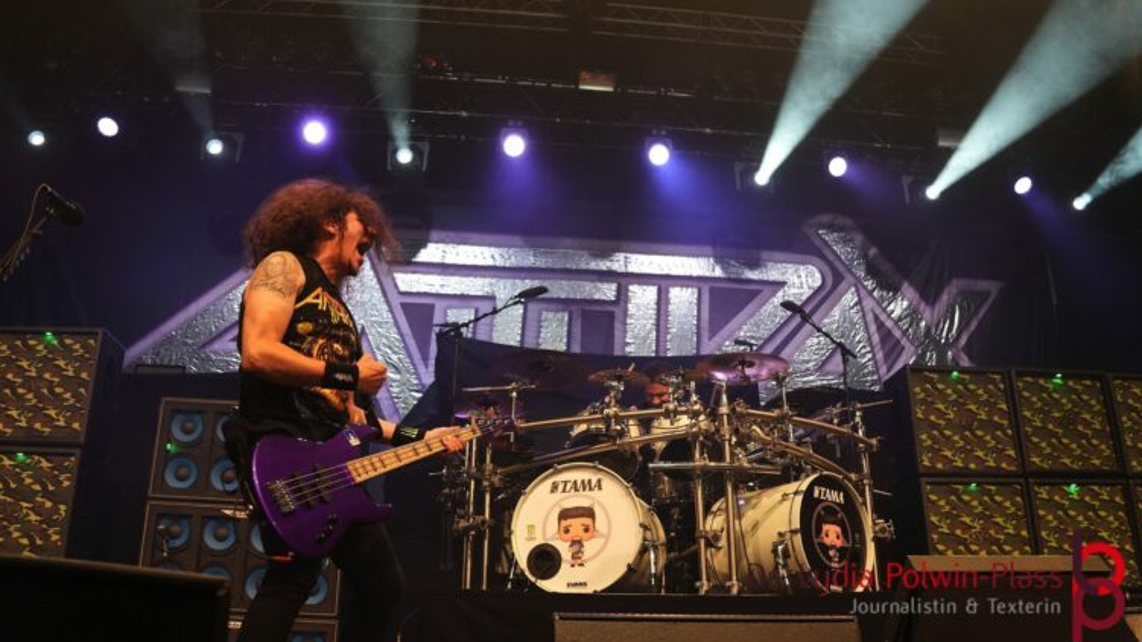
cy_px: 332
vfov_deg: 38.3
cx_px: 576
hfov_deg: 63.4
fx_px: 924
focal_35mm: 31
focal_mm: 19
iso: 2000
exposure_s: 1/160
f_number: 3.5
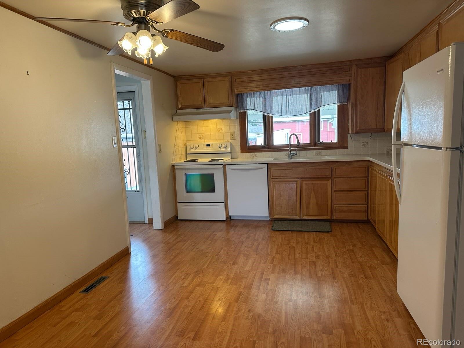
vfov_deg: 56.8
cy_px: 174
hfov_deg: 71.6
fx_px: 322
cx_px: 232
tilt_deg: -7.2
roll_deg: +2.3
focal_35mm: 24
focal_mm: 6.86
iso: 125
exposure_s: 1/60
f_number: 1.78
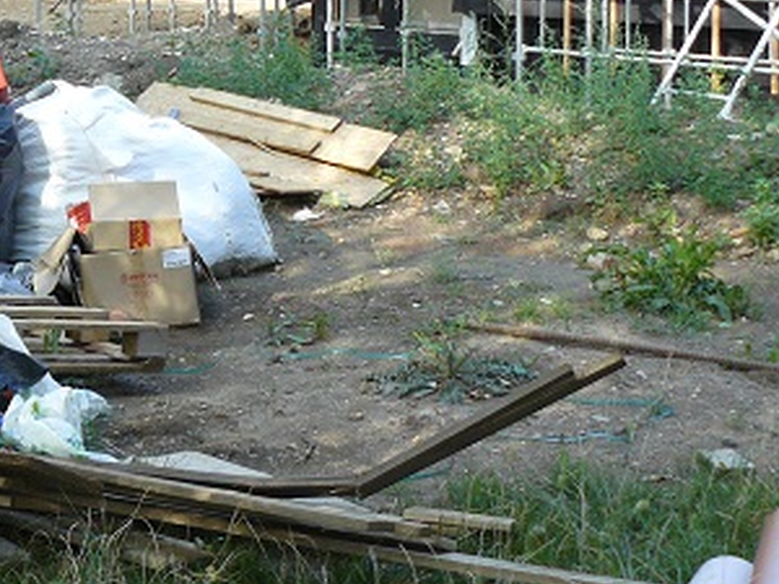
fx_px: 1823
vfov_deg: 17.6
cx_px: 23
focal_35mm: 81
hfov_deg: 23.3
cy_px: -43
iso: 100
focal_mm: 6
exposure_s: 1/100
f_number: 3.2
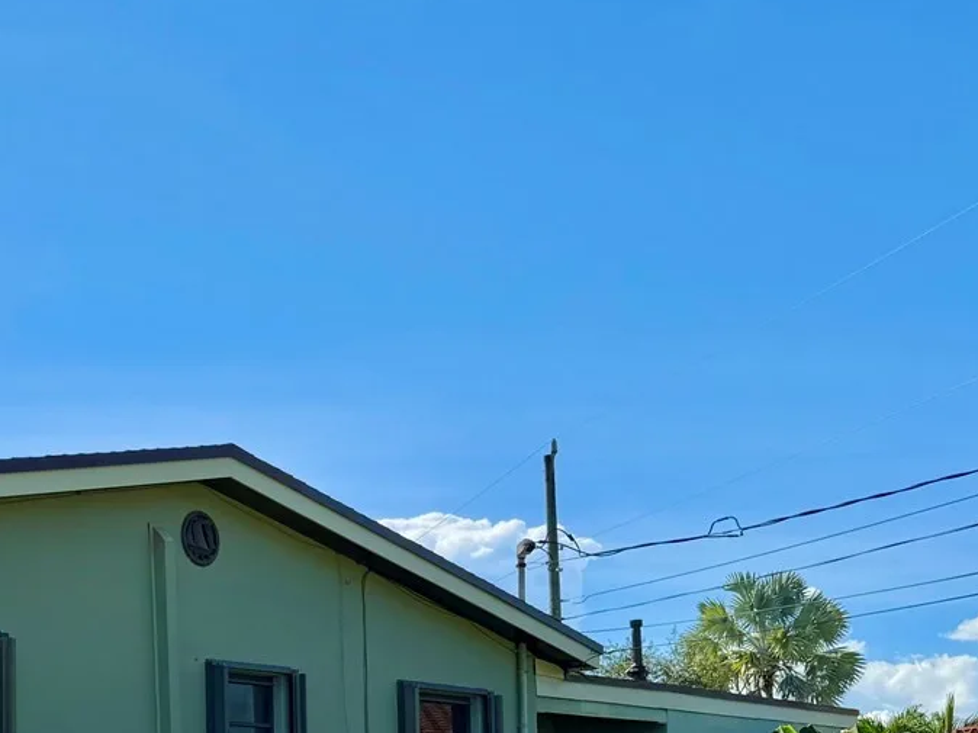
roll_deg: +0.6
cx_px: -6
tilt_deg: +4.8
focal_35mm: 57
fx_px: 1610
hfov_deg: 31.2
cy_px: 711
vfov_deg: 24.6
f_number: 1.78
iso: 80
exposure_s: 1/6173
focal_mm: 6.76
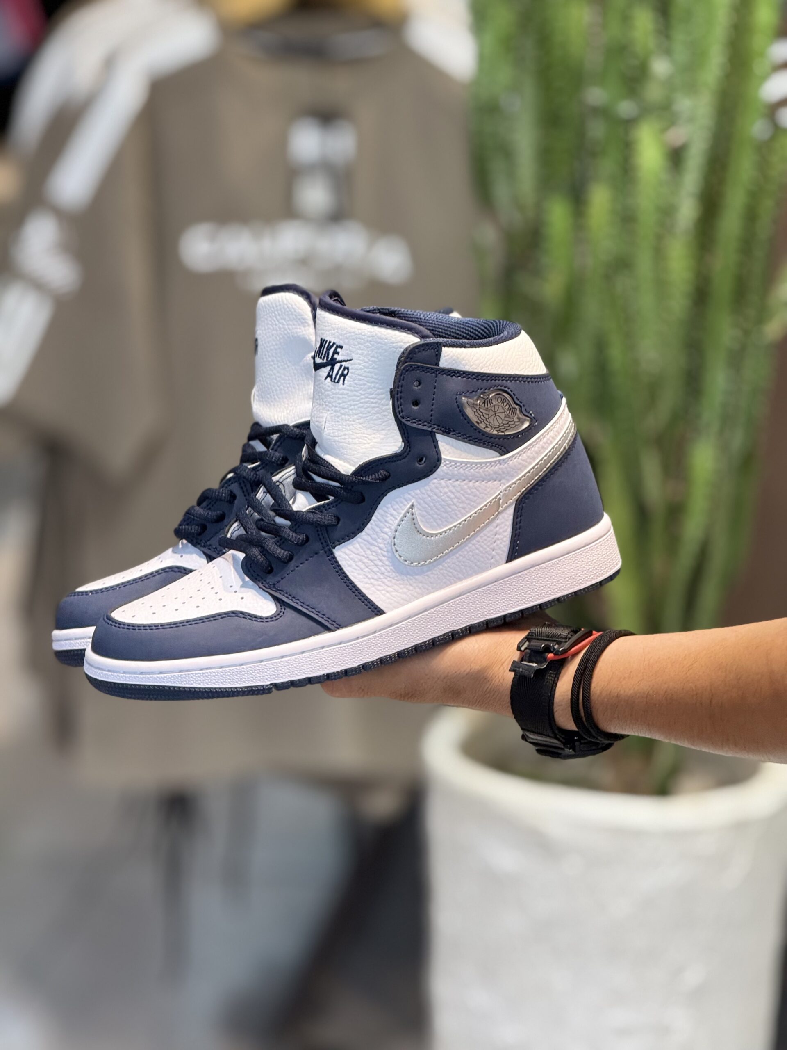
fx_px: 3638
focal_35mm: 120
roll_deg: -2.5
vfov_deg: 16.4
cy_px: 525
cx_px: 394
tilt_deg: -13.3
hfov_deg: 12.3
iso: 125
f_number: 2.8
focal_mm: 15.66
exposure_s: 1/100
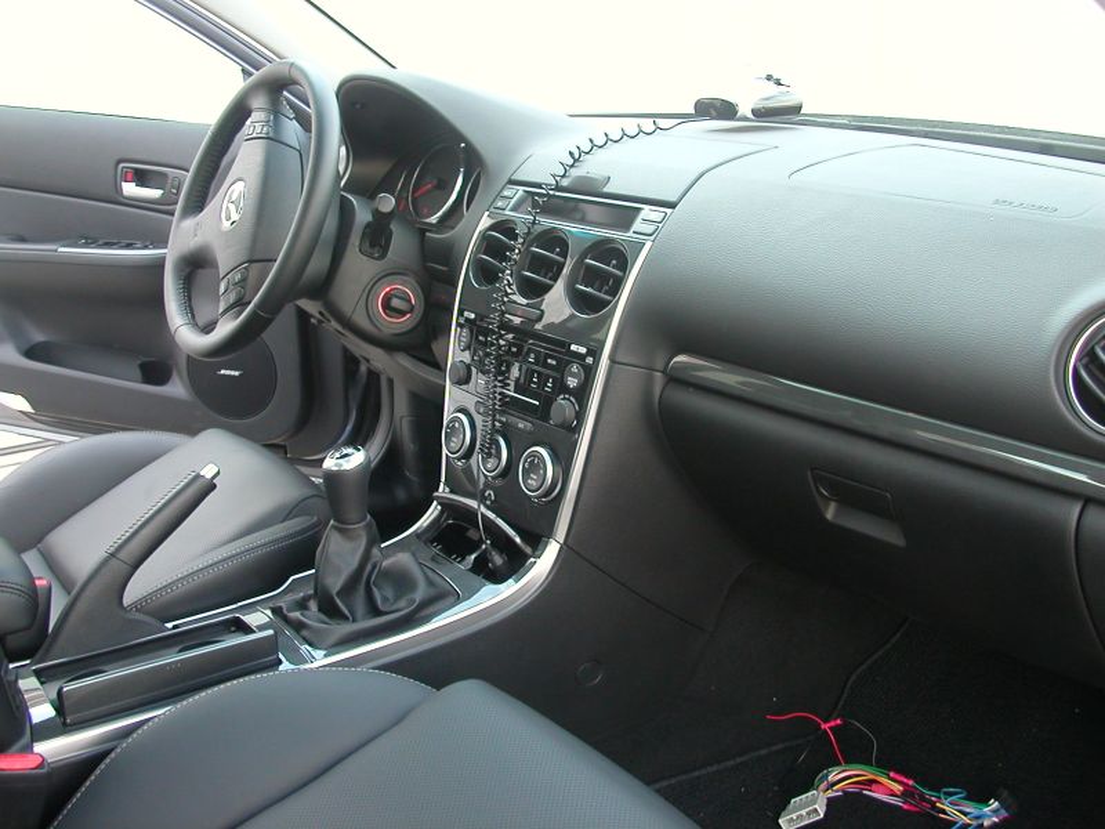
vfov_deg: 38.7
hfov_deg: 50.1
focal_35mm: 37
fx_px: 1181
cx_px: 552
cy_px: 414
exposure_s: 1/63.3
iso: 100
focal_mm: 5.6
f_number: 2.7
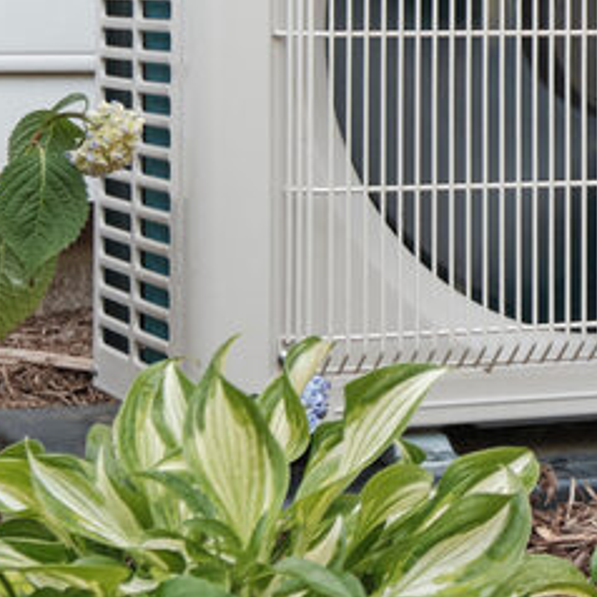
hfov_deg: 11.1
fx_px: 3005
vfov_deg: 11.2
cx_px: 768
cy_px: -103
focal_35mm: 154
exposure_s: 1/125
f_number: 5.6
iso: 400
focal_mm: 24
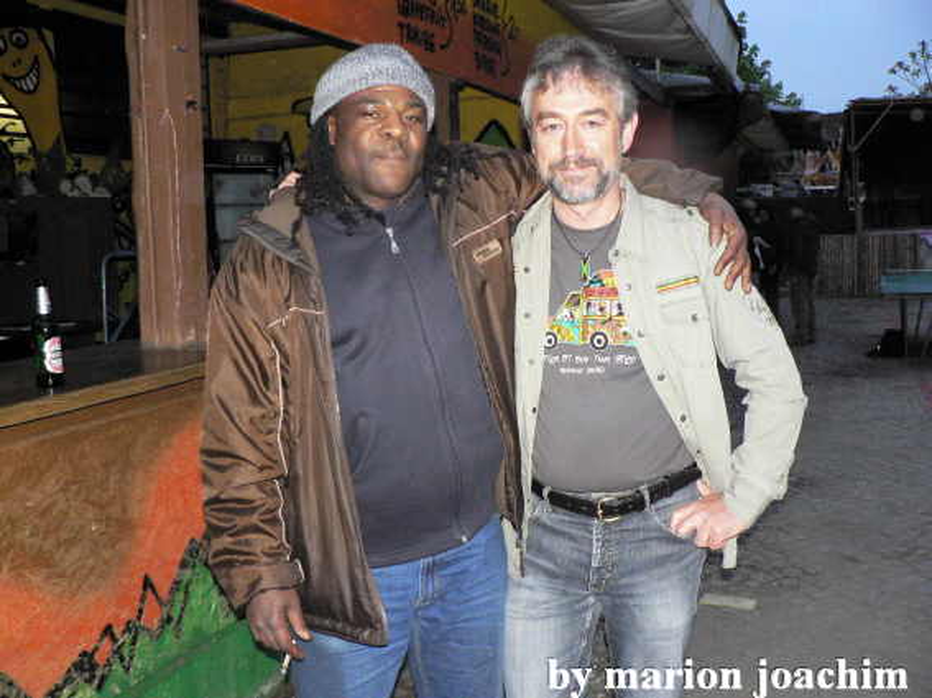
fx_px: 942
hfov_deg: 52.6
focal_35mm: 35
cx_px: 466
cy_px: 349
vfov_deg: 40.7
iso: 400
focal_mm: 6
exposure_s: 1/60
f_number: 2.8
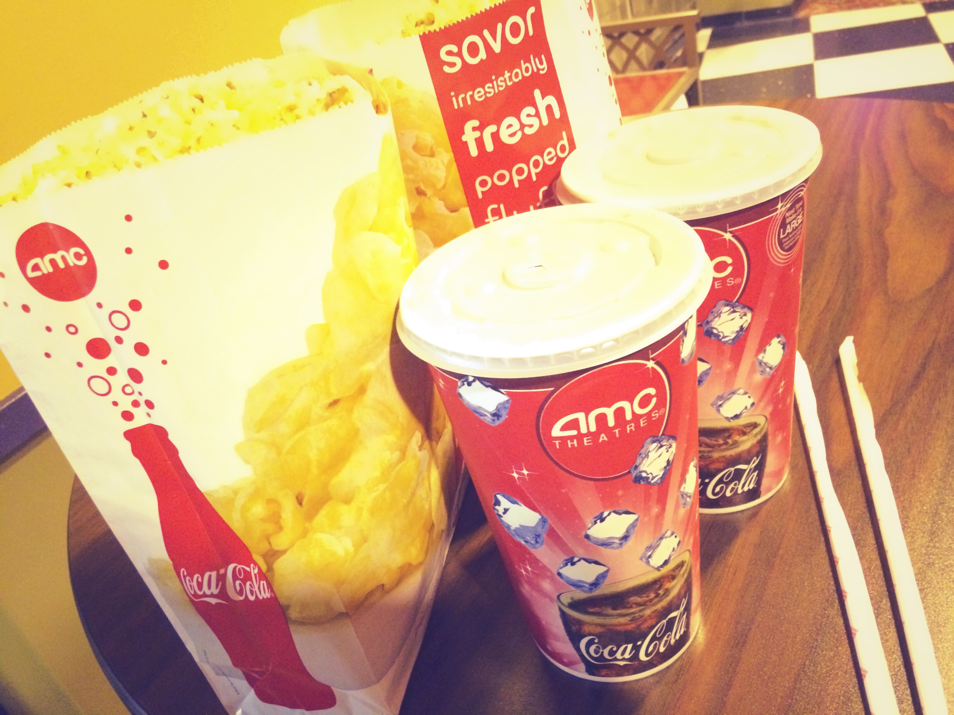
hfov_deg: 60.0
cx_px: 477
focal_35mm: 30
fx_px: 827
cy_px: 358
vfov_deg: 46.8
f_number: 2.2
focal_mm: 4.12
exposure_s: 1/15
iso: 640
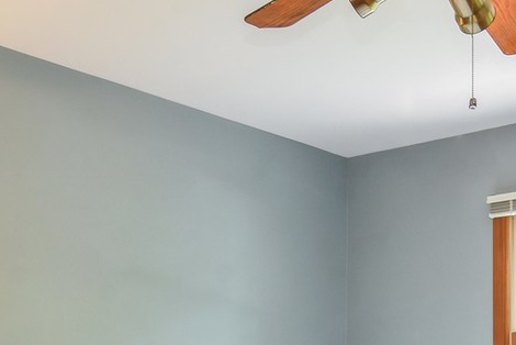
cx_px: 416
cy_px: 435
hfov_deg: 31.5
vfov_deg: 20.3
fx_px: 889
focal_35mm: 62
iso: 200
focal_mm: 12
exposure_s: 1/2.5
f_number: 8
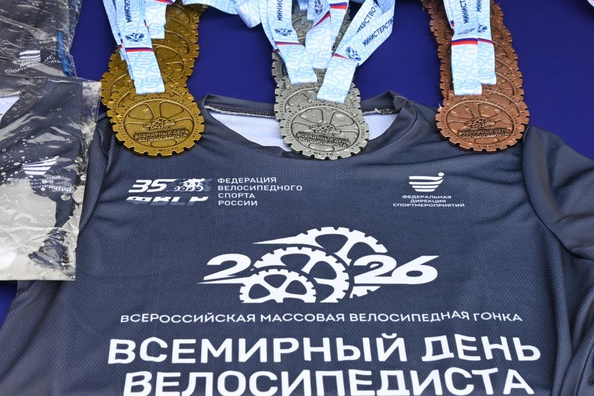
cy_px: 198
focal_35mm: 63
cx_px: 297
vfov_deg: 21.6
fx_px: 1040
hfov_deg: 31.9
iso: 800
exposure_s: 1/500
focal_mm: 42
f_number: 13
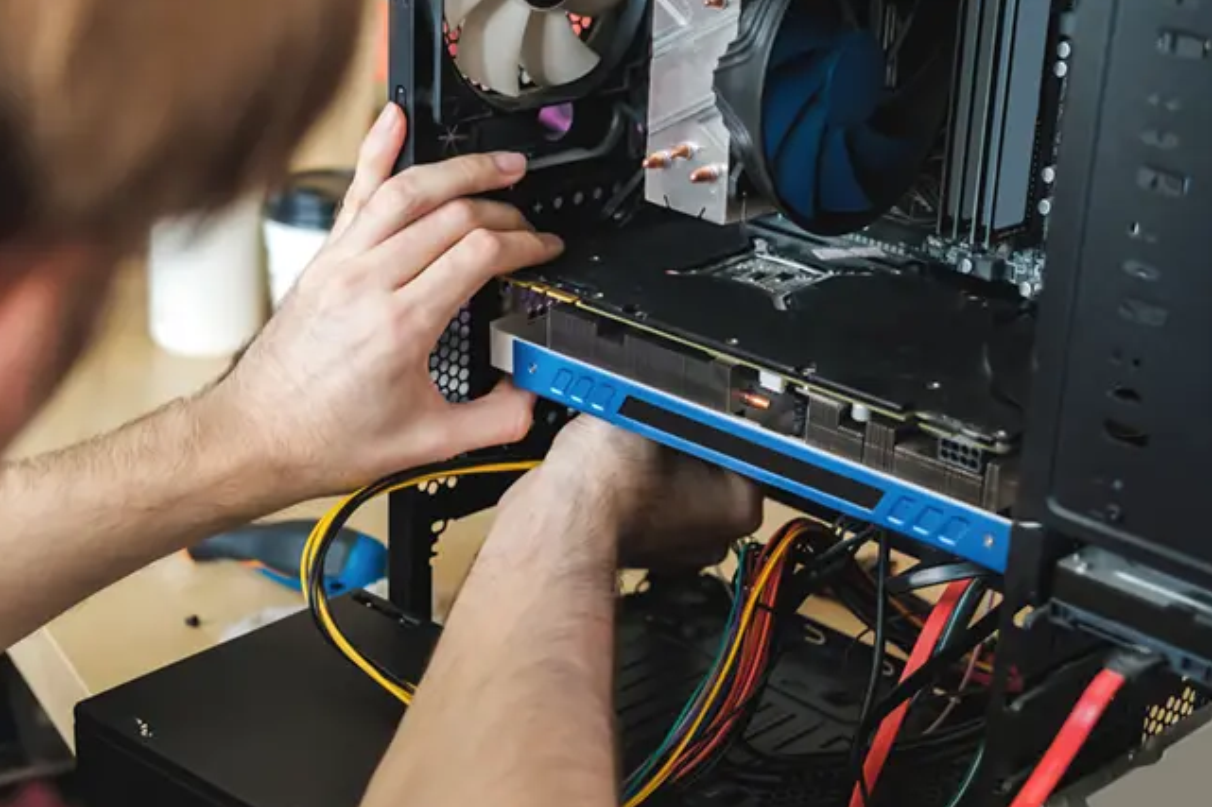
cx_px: 684
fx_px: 2087
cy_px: 467
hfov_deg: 32.3
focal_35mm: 62
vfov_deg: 21.9
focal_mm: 35
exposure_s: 1/75
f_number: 2.8
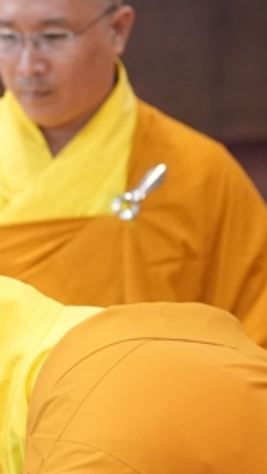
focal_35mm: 129
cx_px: -114
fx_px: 1622
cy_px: 392
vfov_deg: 16.5
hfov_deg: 9.2
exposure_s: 1/250
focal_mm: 35
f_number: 2
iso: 1600
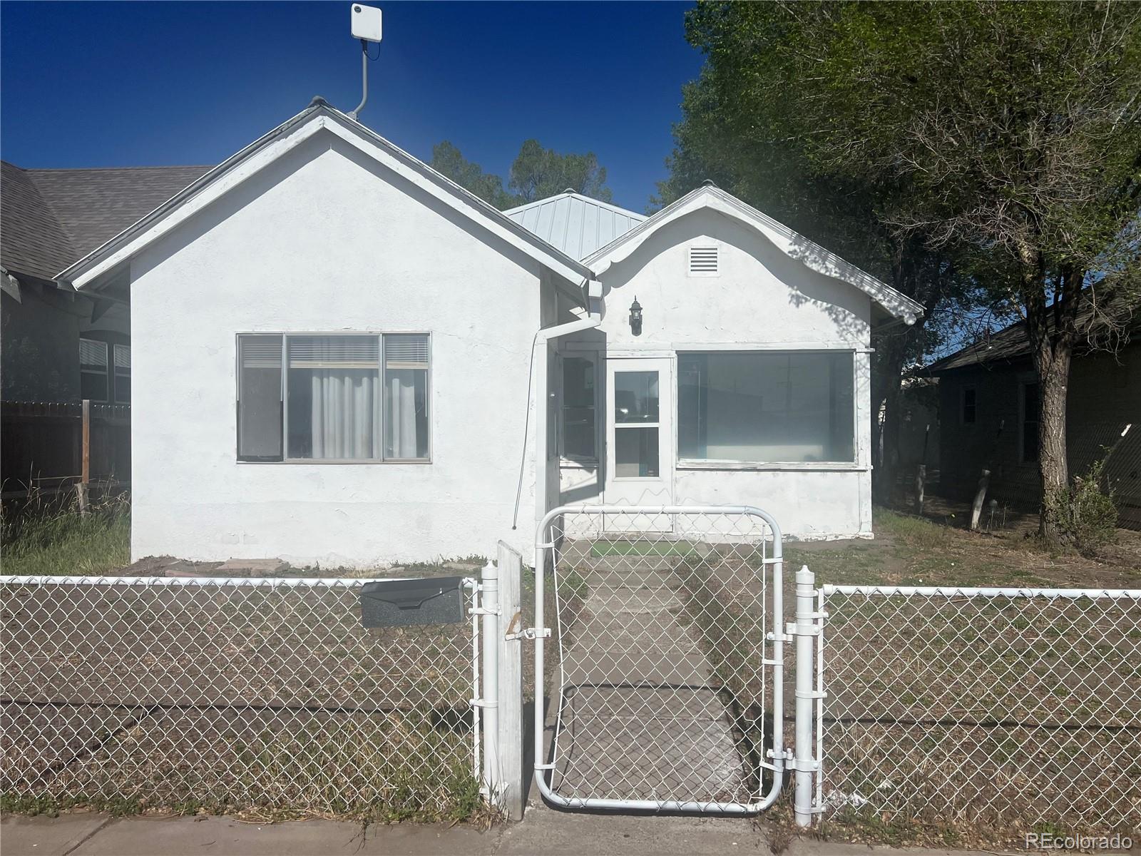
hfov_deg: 67.3
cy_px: 428
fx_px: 857
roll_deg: +0.2
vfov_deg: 53.1
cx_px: 570
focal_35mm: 26
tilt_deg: -0.5
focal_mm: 5.7
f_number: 1.5
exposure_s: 1/16393
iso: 50
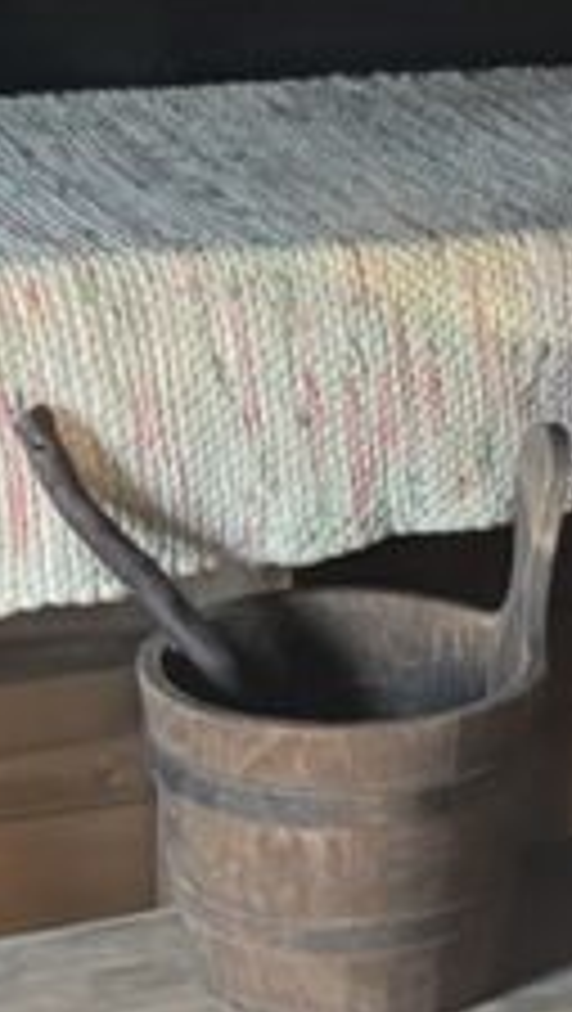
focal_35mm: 119
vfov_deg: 18.0
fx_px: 3200
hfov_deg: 9.9
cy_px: 517
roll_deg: -2.9
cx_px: 820
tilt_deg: -17.7
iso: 800
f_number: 1.78
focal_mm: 6.76
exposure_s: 1/60
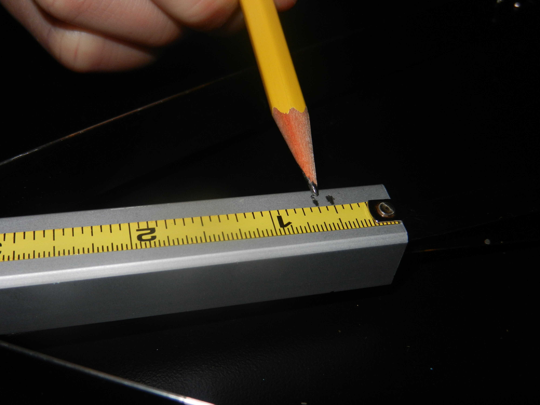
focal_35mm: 38
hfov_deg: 49.0
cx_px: 270
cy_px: 202
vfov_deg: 37.7
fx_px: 593
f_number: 8
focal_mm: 6.9
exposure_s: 1/30
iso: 200
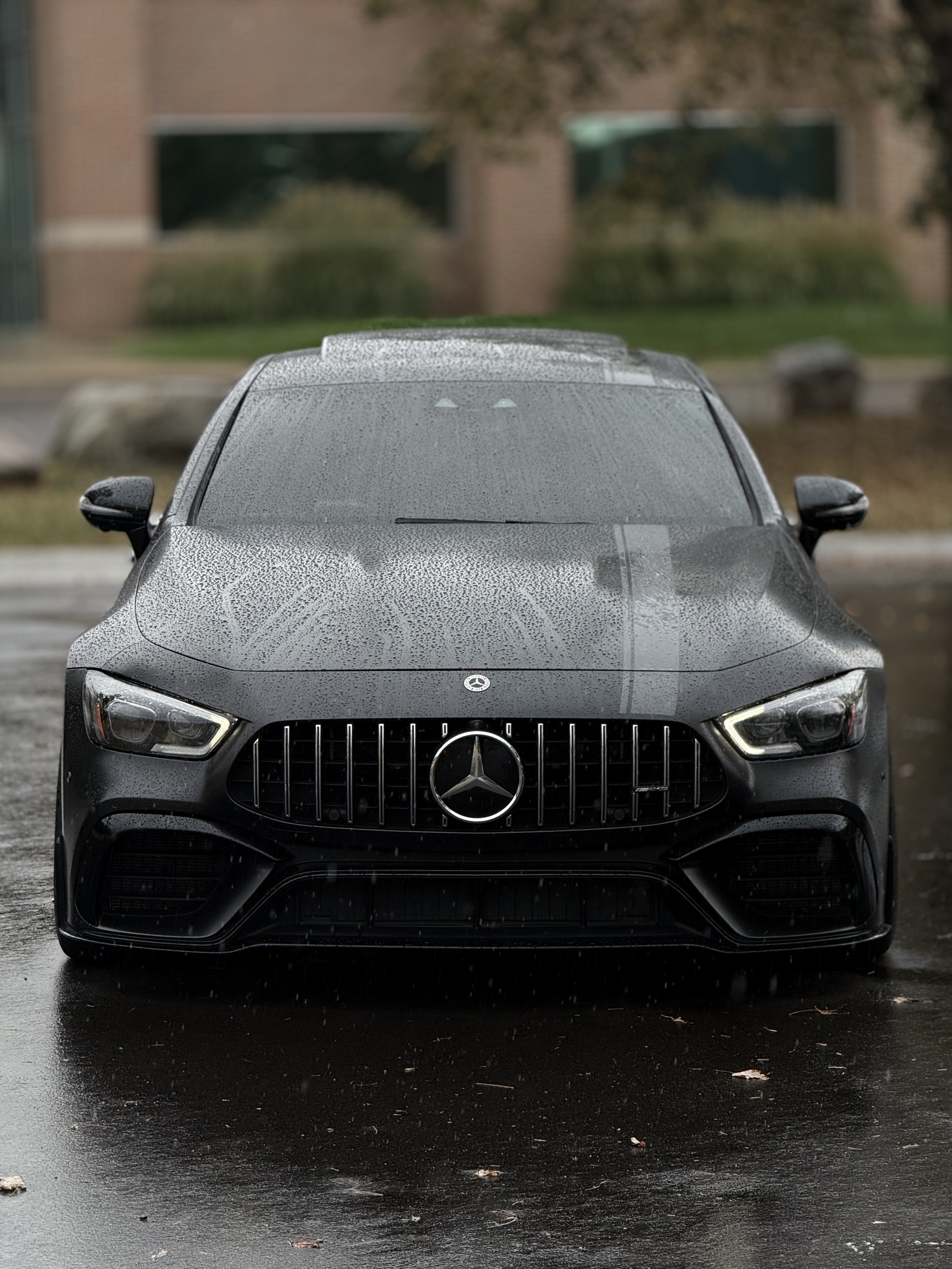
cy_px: 634
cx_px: 476
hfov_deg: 12.3
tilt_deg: -2.9
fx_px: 4400
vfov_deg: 16.4
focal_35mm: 120
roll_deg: +1.9
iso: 50
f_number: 2.8
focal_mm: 15.66
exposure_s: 1/222
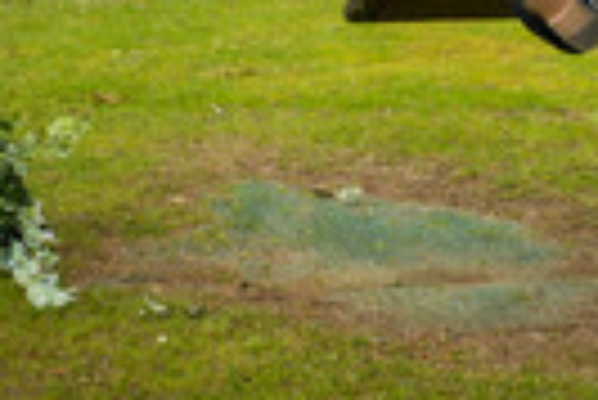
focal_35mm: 344
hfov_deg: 6.0
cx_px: 568
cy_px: -116
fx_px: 5720
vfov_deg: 4.0
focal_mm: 100
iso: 160
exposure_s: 1/800
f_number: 2.8
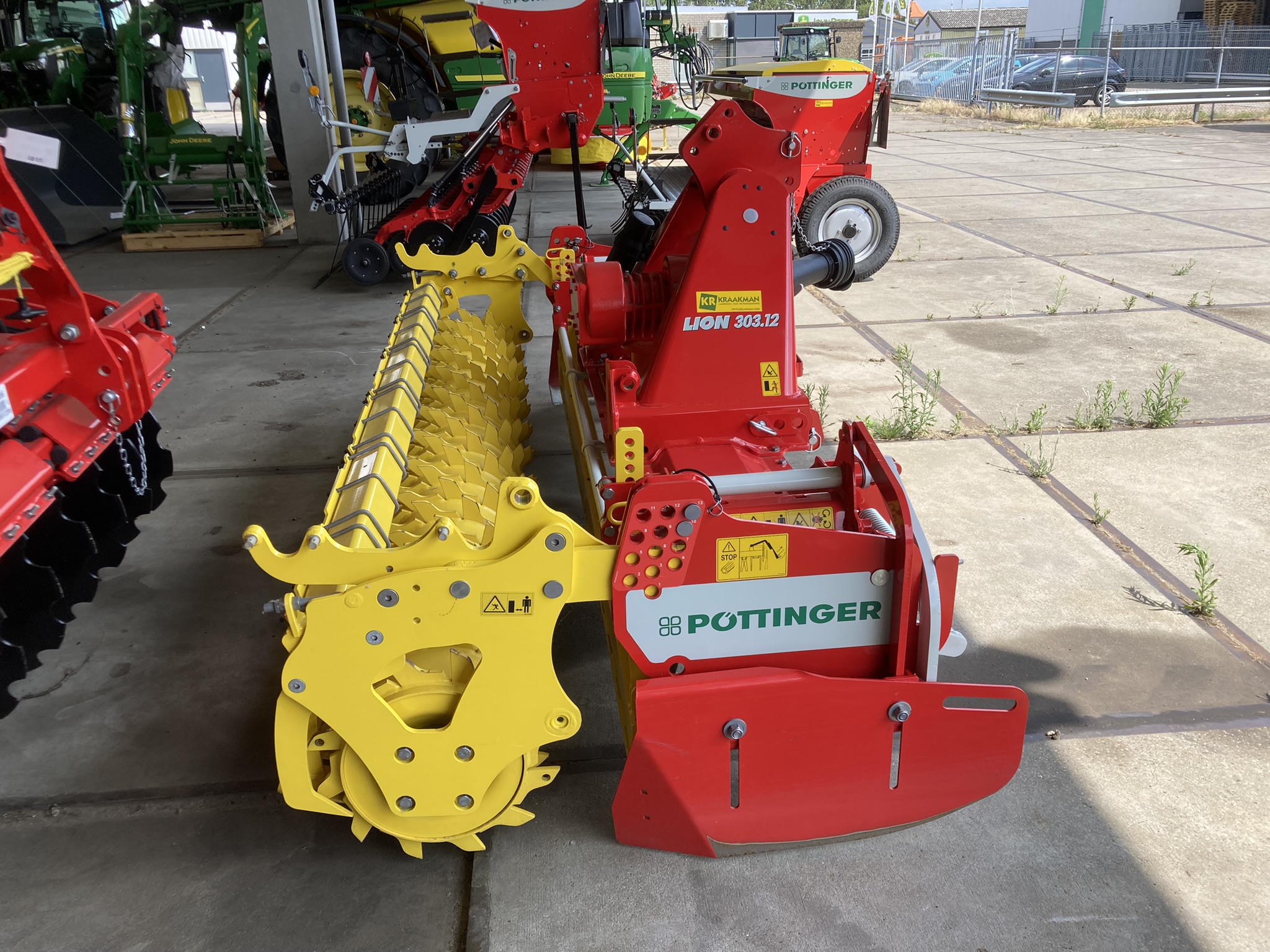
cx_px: 635
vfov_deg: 49.7
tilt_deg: -19.8
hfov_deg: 63.4
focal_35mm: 28
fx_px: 1027
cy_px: 476
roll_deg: +1.9
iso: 20
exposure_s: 1/676
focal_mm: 3.99
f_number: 1.8
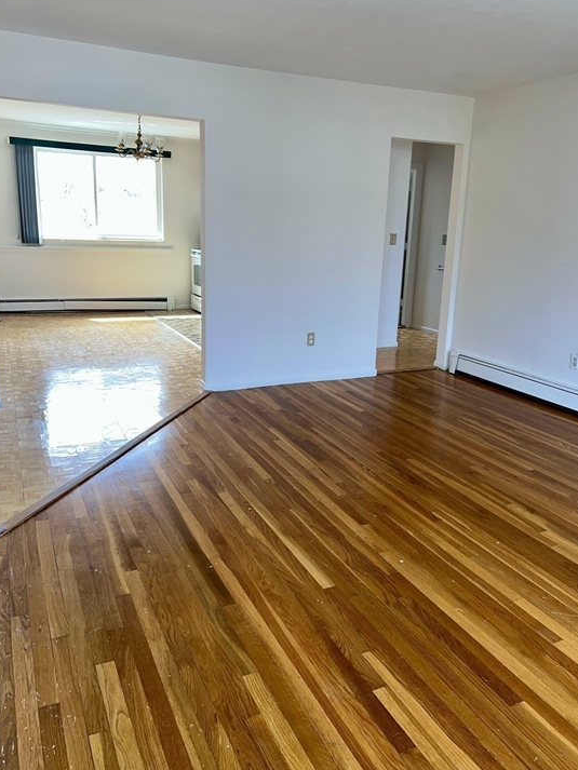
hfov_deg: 49.7
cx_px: 300
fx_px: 623
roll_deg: -2.0
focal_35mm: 28
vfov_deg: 63.4
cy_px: 364
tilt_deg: -12.5
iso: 40
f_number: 1.5
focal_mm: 5.7
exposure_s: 1/121
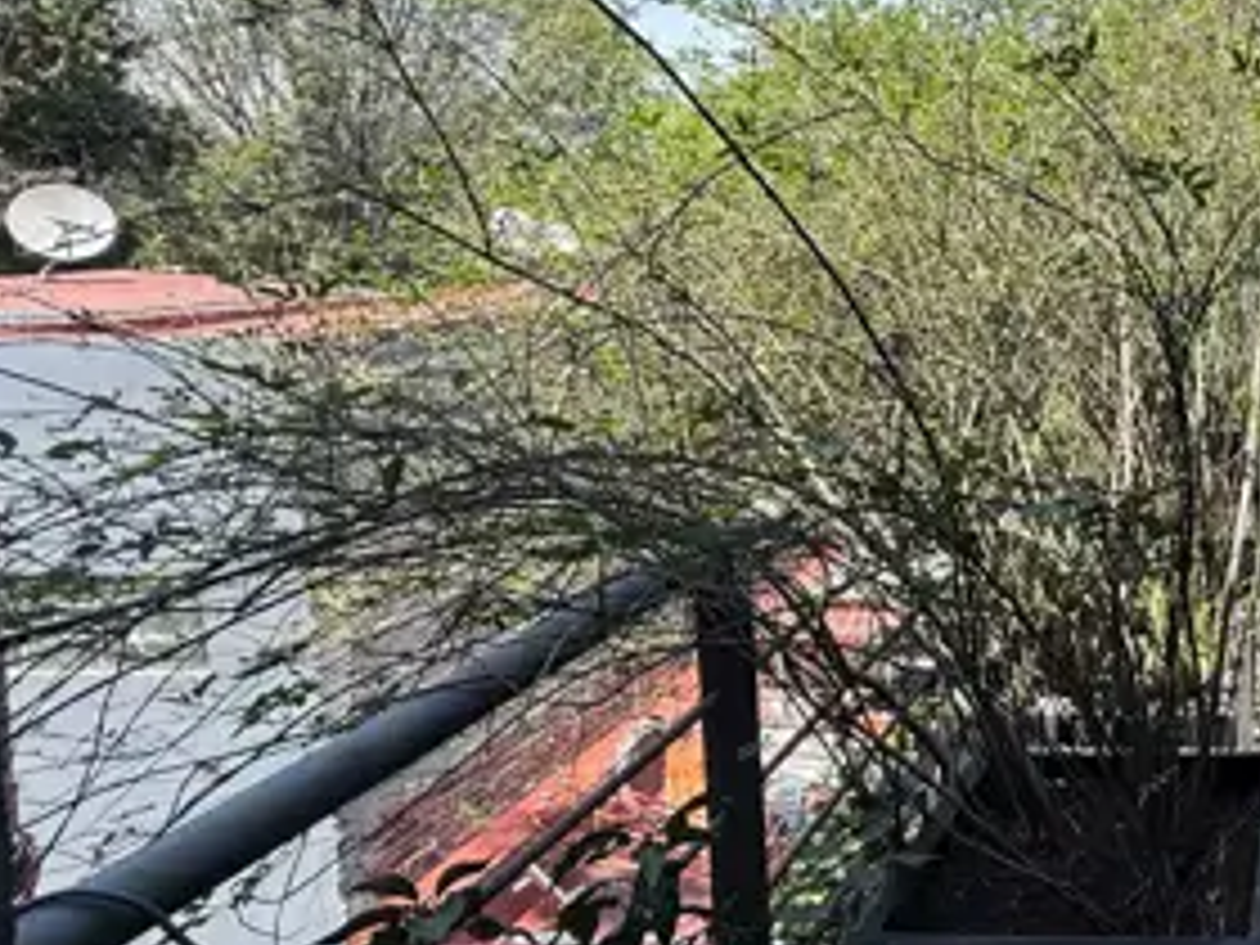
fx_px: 1092
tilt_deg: -6.4
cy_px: 351
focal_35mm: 30
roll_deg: -0.3
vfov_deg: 46.4
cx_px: 1332
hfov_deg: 46.9
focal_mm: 2.22
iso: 64
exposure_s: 1/590
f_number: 2.2
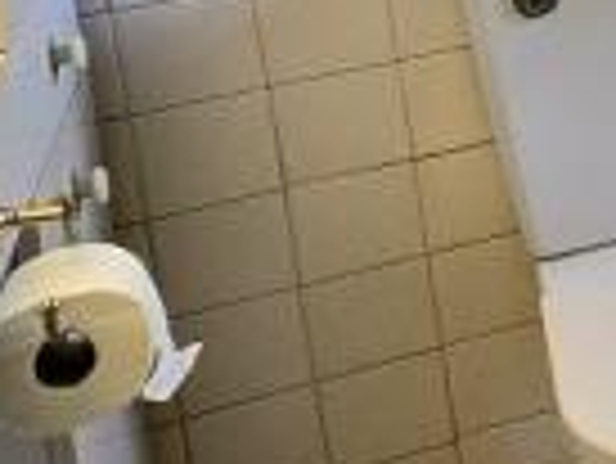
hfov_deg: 11.9
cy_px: -378
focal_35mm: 97
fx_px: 1728
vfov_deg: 13.6
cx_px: 1785
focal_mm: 2.2
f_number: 2.2
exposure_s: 1/103
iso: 50
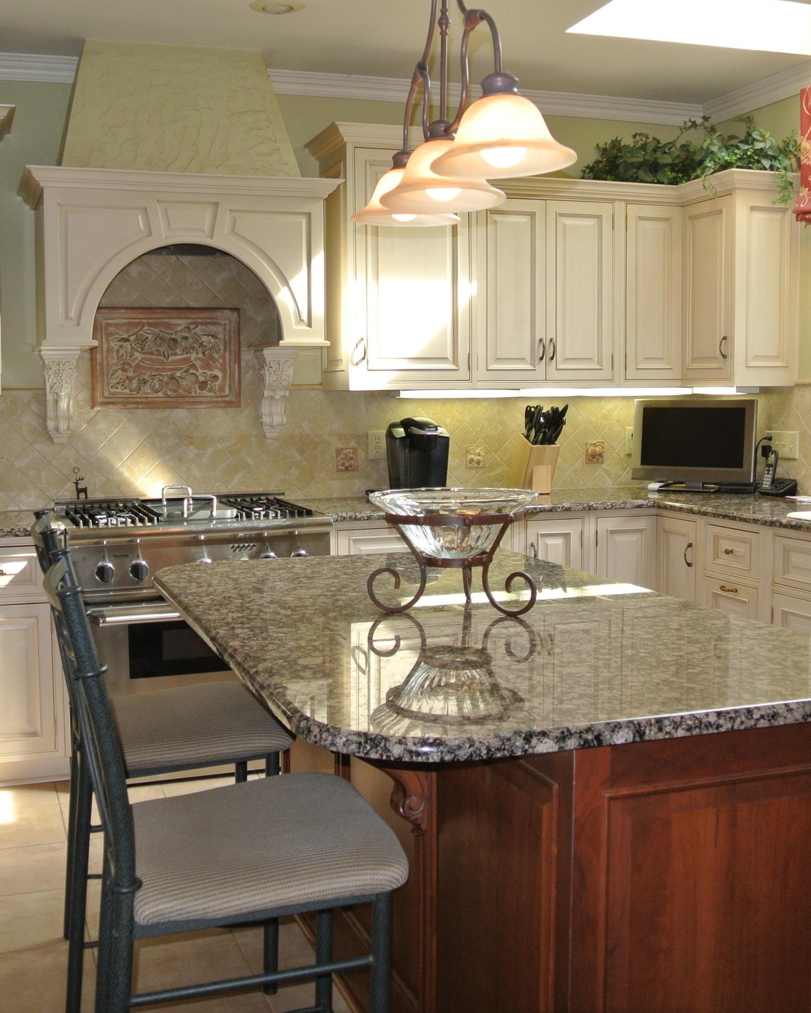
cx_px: 353
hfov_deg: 39.1
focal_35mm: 38
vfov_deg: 47.9
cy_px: 508
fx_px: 1140
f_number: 3.5
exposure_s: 1/60
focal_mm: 10
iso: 250
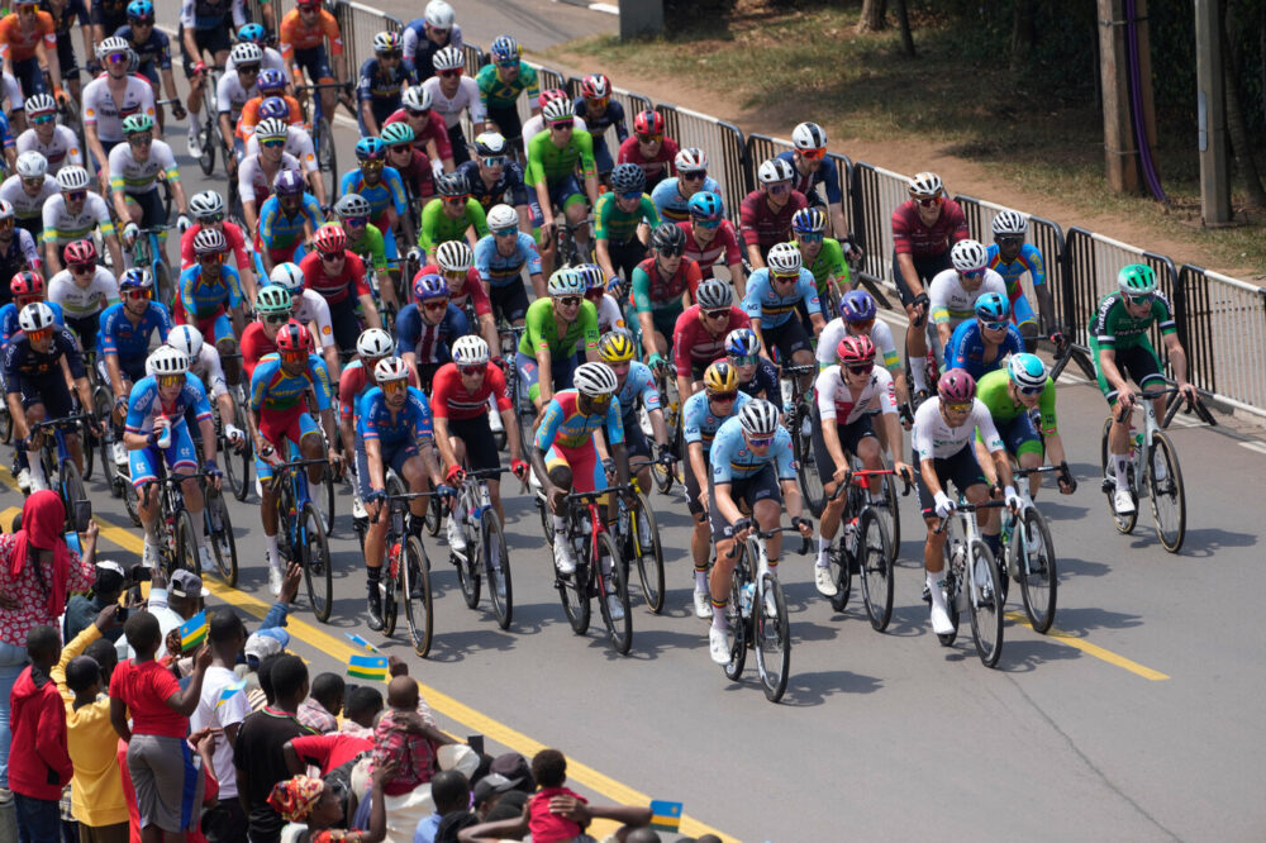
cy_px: 422
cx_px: 633
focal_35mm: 400
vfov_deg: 3.4
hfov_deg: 5.2
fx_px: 14061
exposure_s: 1/800
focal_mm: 400
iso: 250
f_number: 6.3
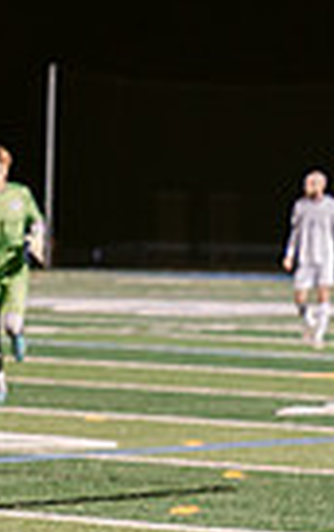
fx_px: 4385
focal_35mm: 302
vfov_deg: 6.9
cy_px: 247
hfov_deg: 4.2
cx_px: -746
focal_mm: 70
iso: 2500
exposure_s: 1/250
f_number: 3.2
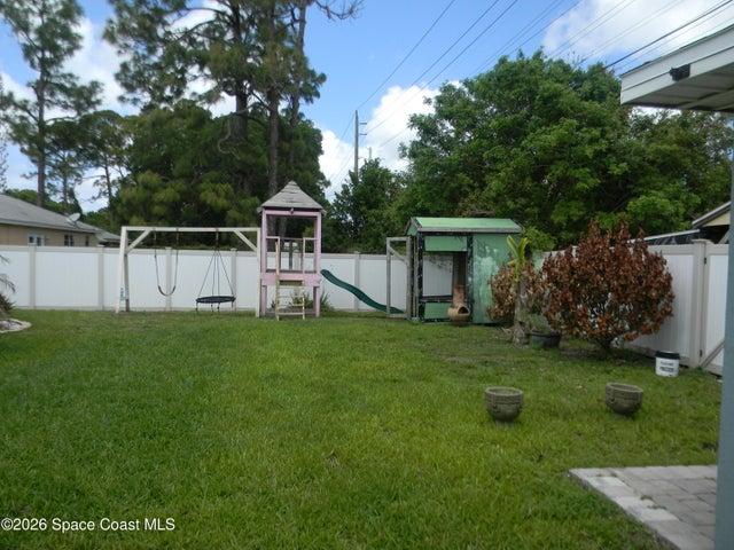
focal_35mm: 28
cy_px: 275
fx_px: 594
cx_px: 367
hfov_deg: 63.4
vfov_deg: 49.7
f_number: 3.5
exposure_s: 1/683
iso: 80
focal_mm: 5
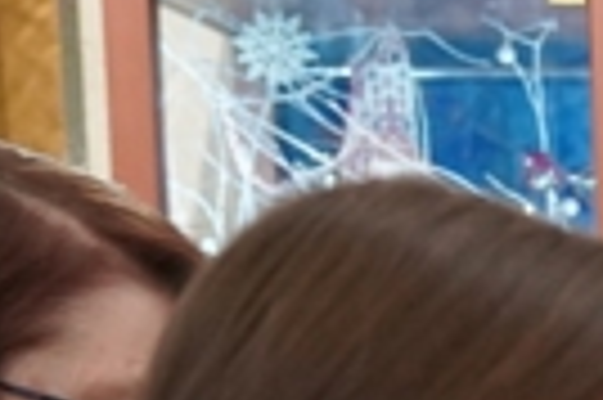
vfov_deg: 7.1
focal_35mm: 185
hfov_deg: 9.9
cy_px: 791
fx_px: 3095
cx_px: 1404
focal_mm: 33
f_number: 4
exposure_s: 1/160
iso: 5000
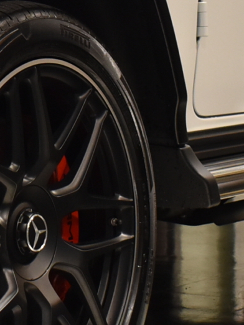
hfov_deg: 7.4
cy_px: -15
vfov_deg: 9.9
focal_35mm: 198
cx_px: -138
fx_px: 1862
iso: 800
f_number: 5
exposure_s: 1/50
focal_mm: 28
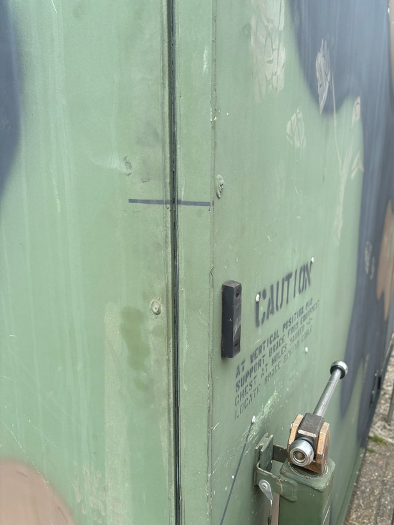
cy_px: 262
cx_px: 197
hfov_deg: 53.1
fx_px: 395
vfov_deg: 67.3
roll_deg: -0.4
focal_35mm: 26
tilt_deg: -13.8
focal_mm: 5.96
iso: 50
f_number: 1.6
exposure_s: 1/894
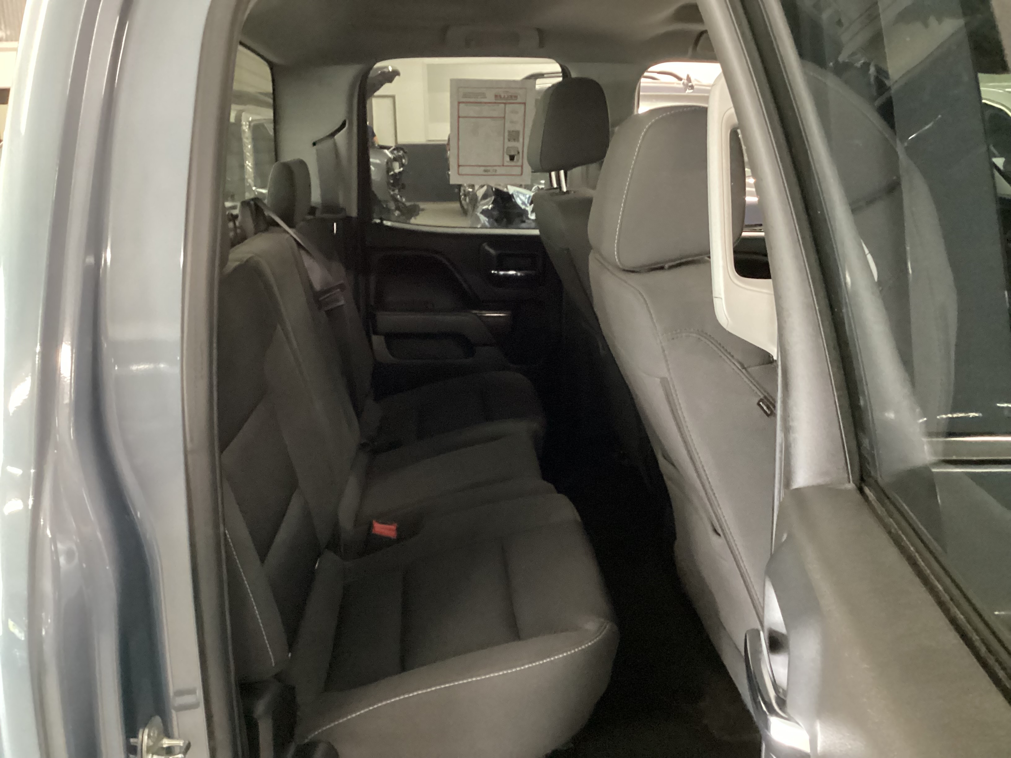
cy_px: 379
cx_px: 506
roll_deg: -0.1
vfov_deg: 45.4
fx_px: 905
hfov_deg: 58.4
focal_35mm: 31
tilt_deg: -17.0
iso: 640
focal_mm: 3.3
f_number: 2.4
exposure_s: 1/20
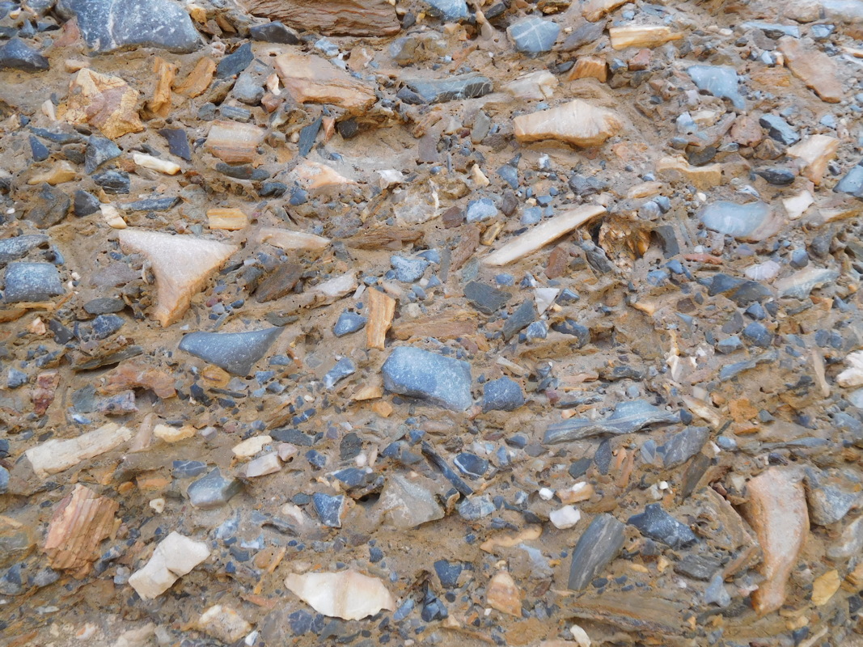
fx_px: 623
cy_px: 324
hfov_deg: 69.4
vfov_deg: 54.9
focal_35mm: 25
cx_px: 432
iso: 125
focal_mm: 4.5
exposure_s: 1/160
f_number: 3.4
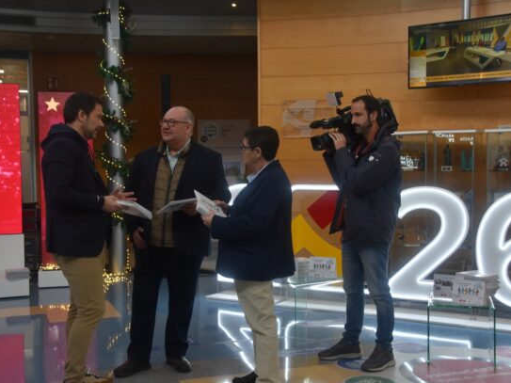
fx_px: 753
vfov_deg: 28.5
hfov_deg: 37.5
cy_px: 185
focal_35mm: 51
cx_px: 253
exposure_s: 1/125
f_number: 5.6
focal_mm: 30
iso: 800
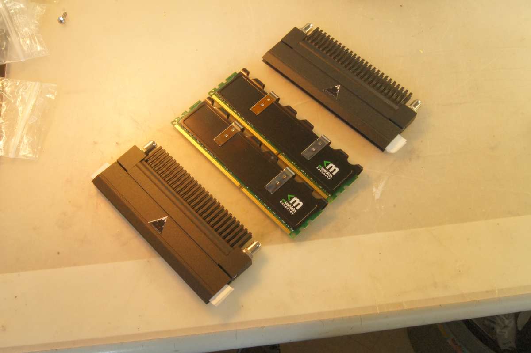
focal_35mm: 39
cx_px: 266
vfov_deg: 34.2
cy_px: 176
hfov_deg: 49.6
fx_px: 575
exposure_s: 1/4
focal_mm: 26
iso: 1600
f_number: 25
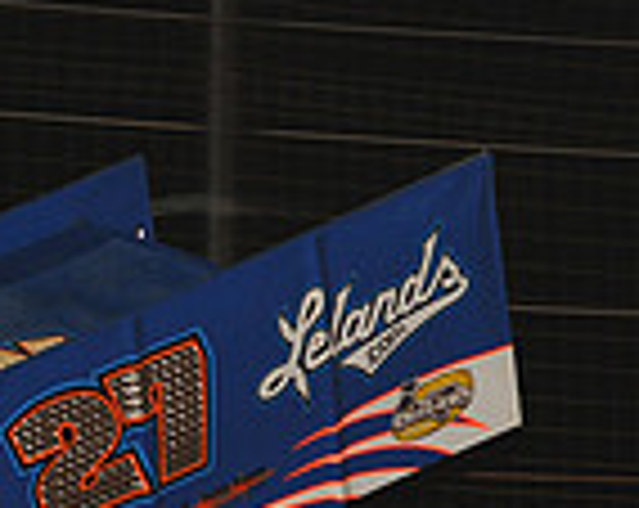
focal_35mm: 557
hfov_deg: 3.5
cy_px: 647
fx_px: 10512
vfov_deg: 2.8
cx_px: -144
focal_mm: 145
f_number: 6.3
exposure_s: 1/320
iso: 1250
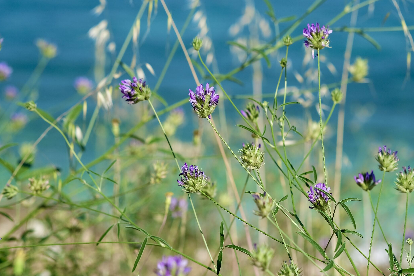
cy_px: 155
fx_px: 1196
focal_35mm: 104
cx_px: 225
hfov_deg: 19.6
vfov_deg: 13.2
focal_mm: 60
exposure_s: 1/6400
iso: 320
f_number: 3.6
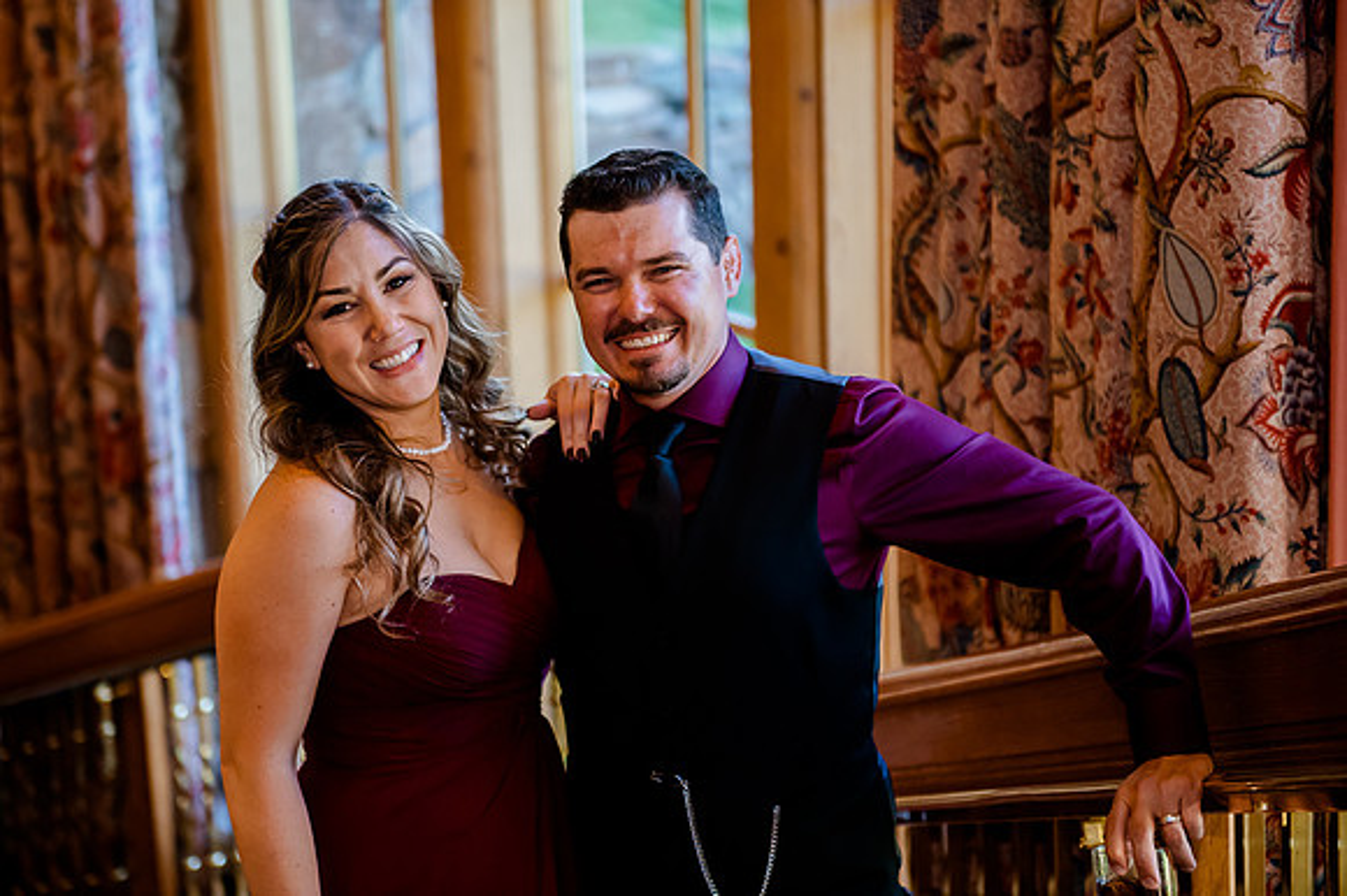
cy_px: 394
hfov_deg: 25.8
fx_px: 2936
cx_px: 592
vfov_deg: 17.4
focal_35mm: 79
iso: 3200
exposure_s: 1/500
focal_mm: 70
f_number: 2.8
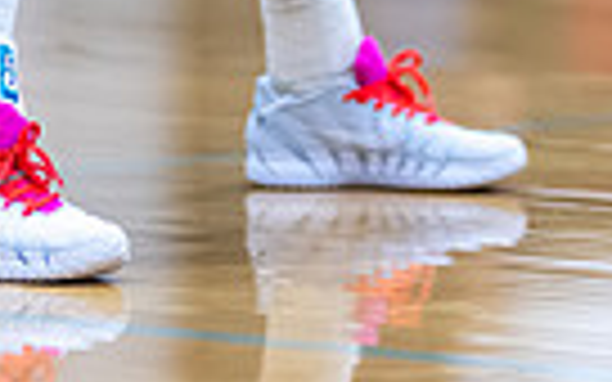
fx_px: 7456
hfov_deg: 4.7
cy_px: -533
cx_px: 478
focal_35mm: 447
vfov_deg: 2.9
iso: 1250
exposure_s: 1/1600
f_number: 1.2
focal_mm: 85
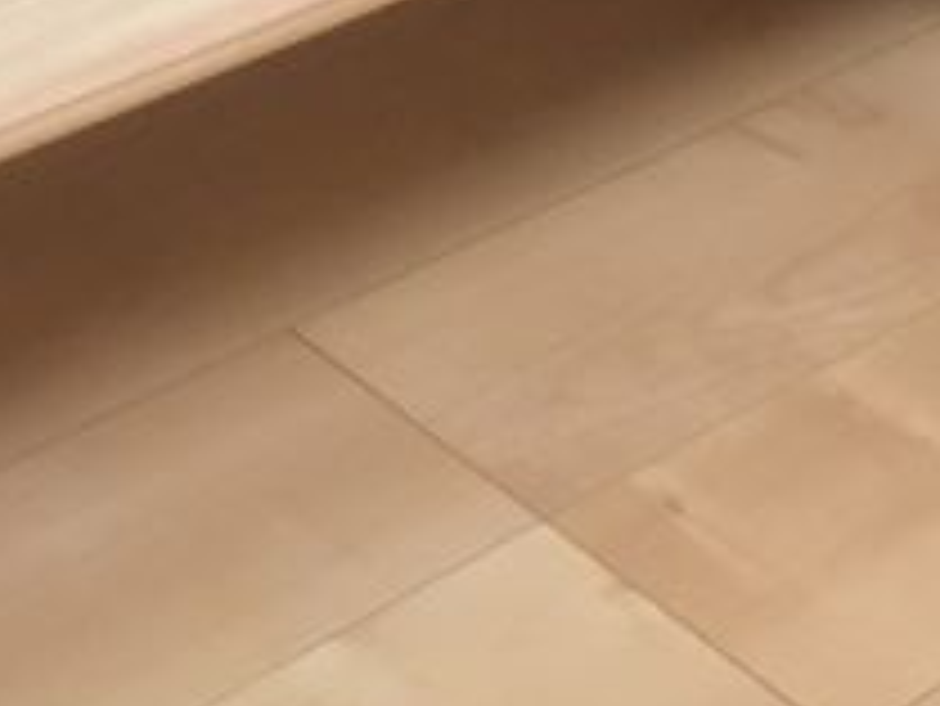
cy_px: -121
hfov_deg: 17.5
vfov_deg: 13.0
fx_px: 3016
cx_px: 117
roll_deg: -3.0
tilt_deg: -27.6
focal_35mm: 111
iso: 200
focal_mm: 4.15
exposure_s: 1/24
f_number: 2.2
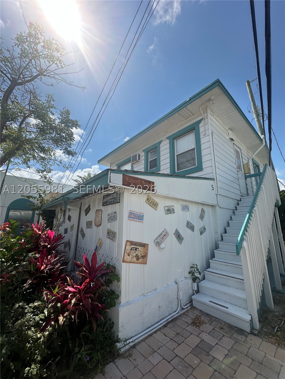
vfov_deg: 102.1
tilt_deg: +12.5
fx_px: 154
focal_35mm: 14
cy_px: 190
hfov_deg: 85.7
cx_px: 142
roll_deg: -2.0
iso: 50
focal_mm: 2.22
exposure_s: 1/3040
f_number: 2.2
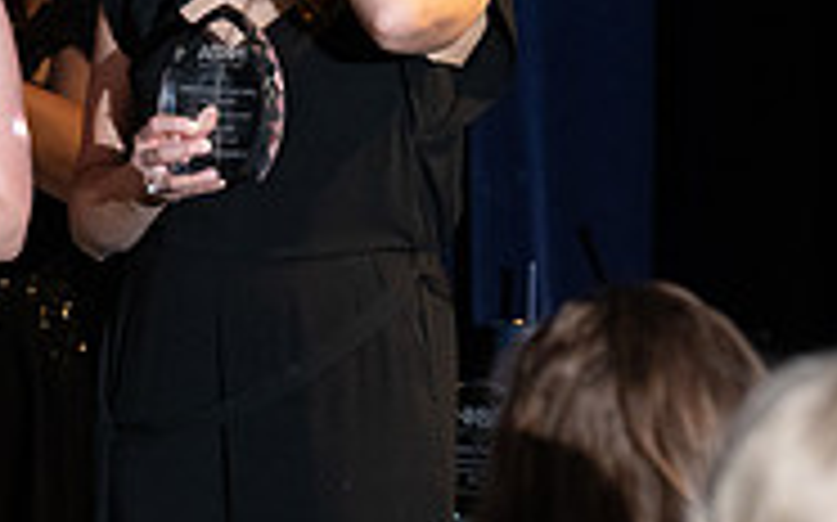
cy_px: 214
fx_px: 10897
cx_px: -212
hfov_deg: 4.4
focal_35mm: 478
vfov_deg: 2.7
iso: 2500
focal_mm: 150
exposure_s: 1/200
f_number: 5
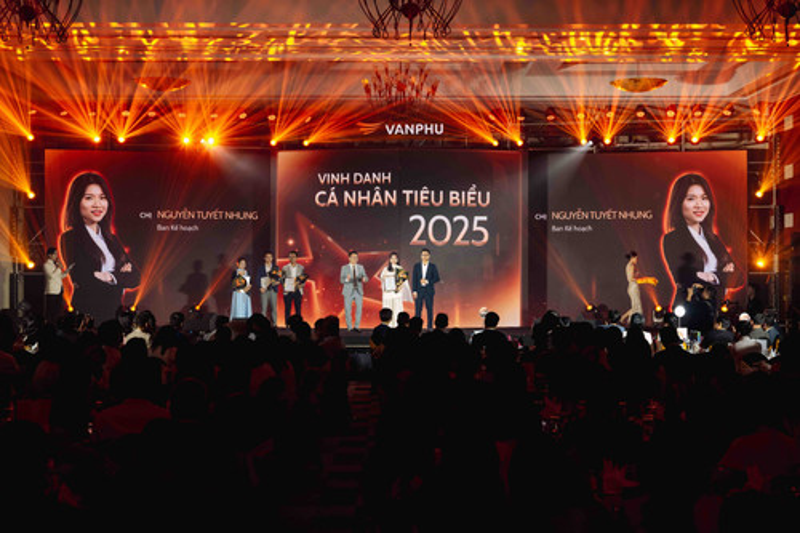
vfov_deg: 26.0
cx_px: 400
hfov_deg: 38.2
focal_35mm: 52
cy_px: 266
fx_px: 1155
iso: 1600
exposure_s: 1/100
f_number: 4.5
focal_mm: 52
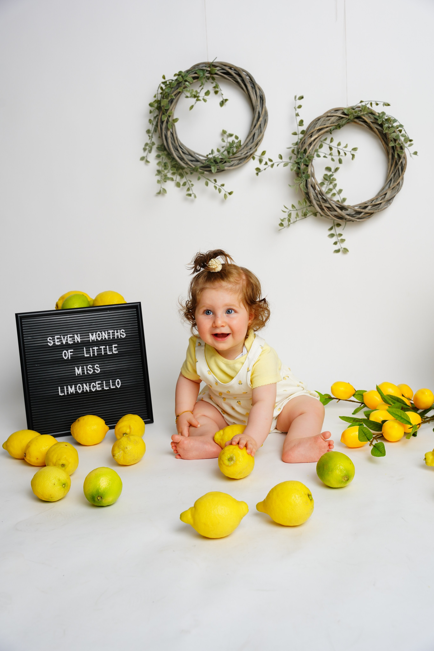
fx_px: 718
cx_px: 217
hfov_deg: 33.7
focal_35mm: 40
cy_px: 326
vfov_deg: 48.8
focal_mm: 39.7
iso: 320
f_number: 5.6
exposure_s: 1/200
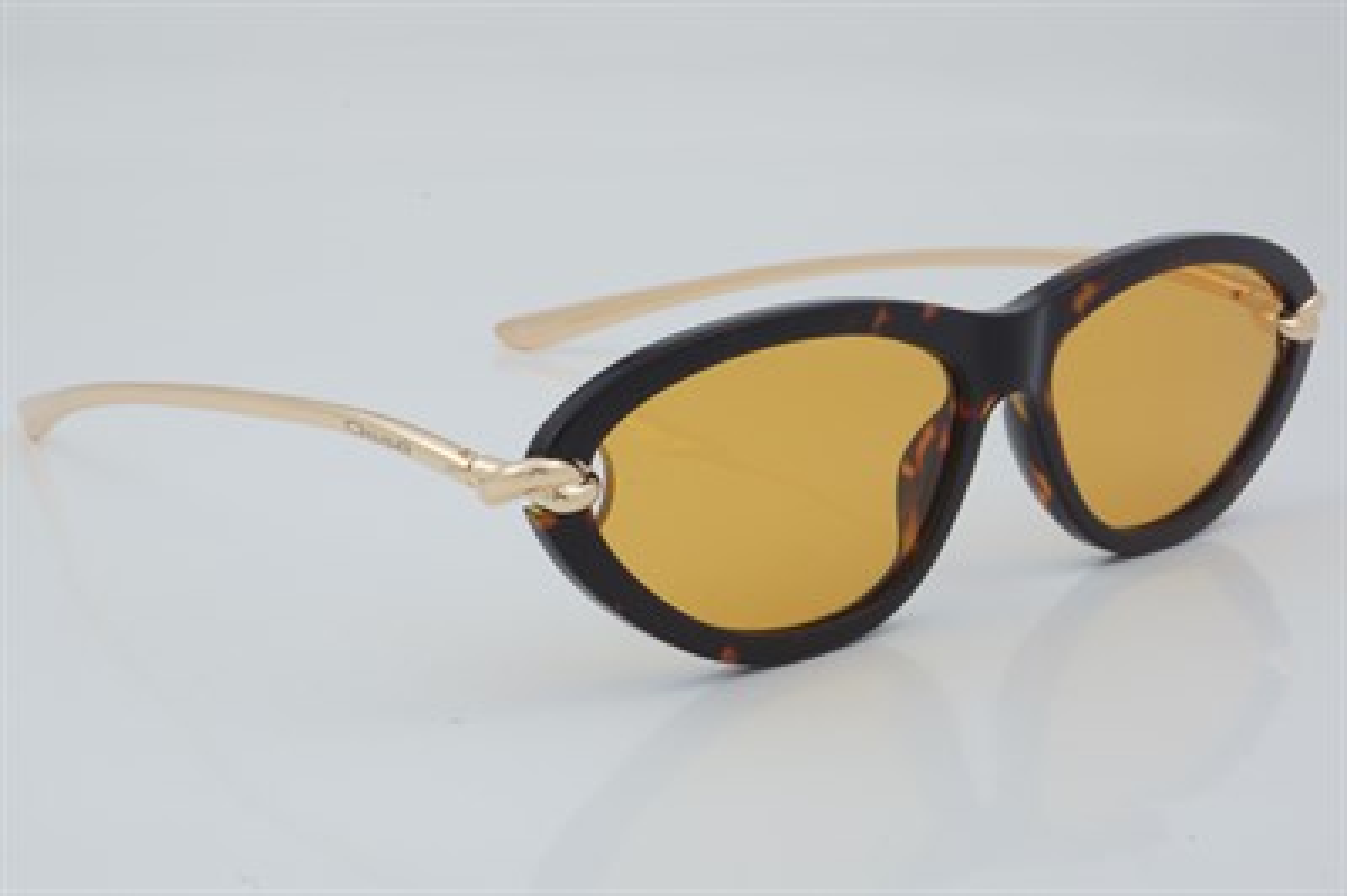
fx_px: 2804
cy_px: 448
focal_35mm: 75
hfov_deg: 27.0
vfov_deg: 18.2
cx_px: 674
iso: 100
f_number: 29
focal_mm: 50
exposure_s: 1/4
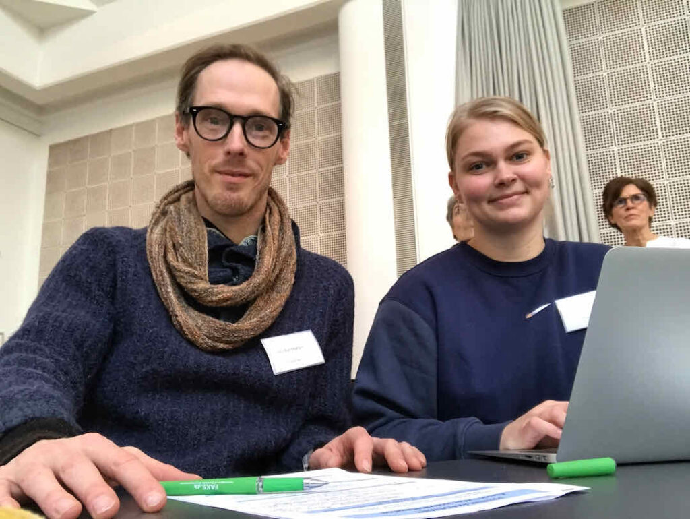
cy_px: 260
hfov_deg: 56.8
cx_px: 345
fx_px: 638
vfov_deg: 44.2
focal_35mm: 32
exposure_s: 1/30
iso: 125
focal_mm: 2.87
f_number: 2.2
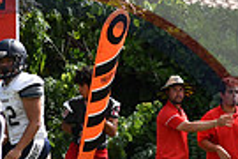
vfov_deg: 1.6
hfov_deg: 2.5
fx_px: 5546
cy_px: 176
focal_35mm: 839
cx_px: 26
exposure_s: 1/800
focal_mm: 130
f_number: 7.1
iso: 200
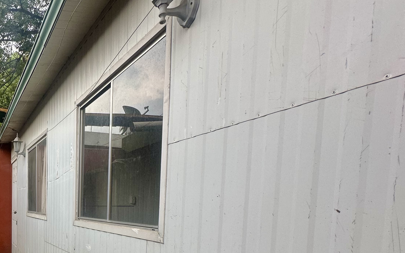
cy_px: 230
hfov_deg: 58.9
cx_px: 45
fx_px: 298
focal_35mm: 27
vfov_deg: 42.1
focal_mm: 2.22
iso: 64
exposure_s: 1/99
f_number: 2.2
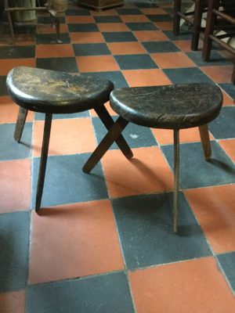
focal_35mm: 31
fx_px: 281
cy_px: 156
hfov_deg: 45.4
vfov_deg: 58.4
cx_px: 118
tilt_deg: -40.0
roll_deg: -1.7
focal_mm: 3.3
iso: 640
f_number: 2.4
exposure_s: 1/17
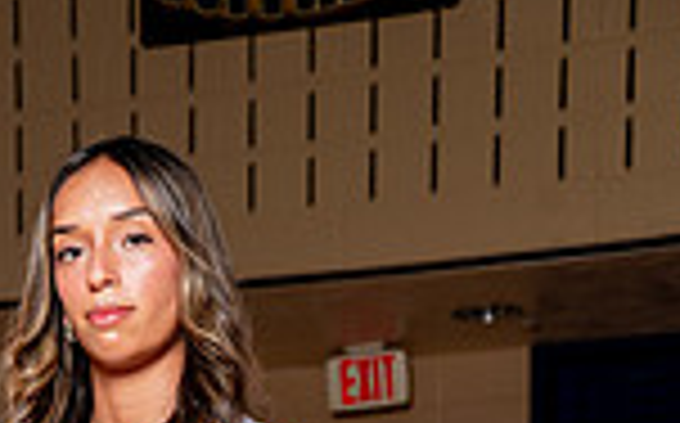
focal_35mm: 179
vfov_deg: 6.9
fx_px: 3314
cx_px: 45
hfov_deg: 11.6
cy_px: 999
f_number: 5.6
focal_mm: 59
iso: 200
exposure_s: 1/250
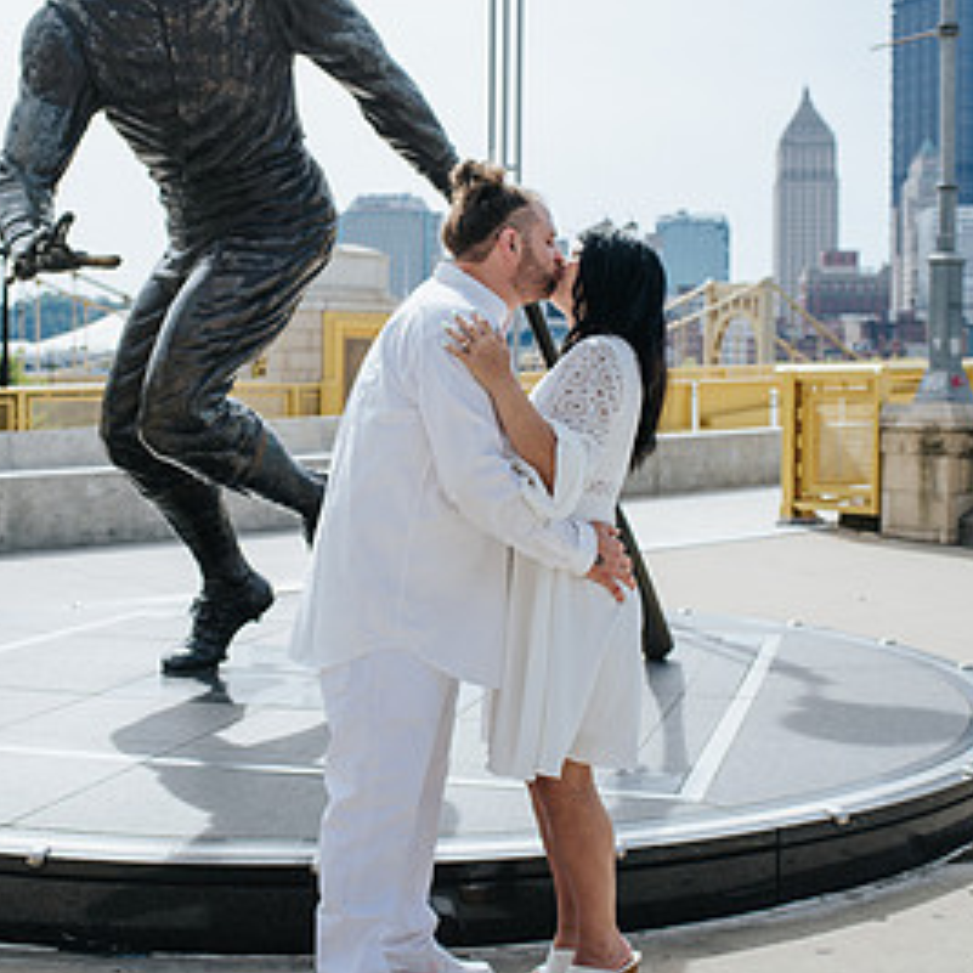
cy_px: 459
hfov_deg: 34.0
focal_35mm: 50
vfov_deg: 34.0
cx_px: 457
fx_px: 1590
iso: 100
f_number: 3.5
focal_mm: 35
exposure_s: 1/1250
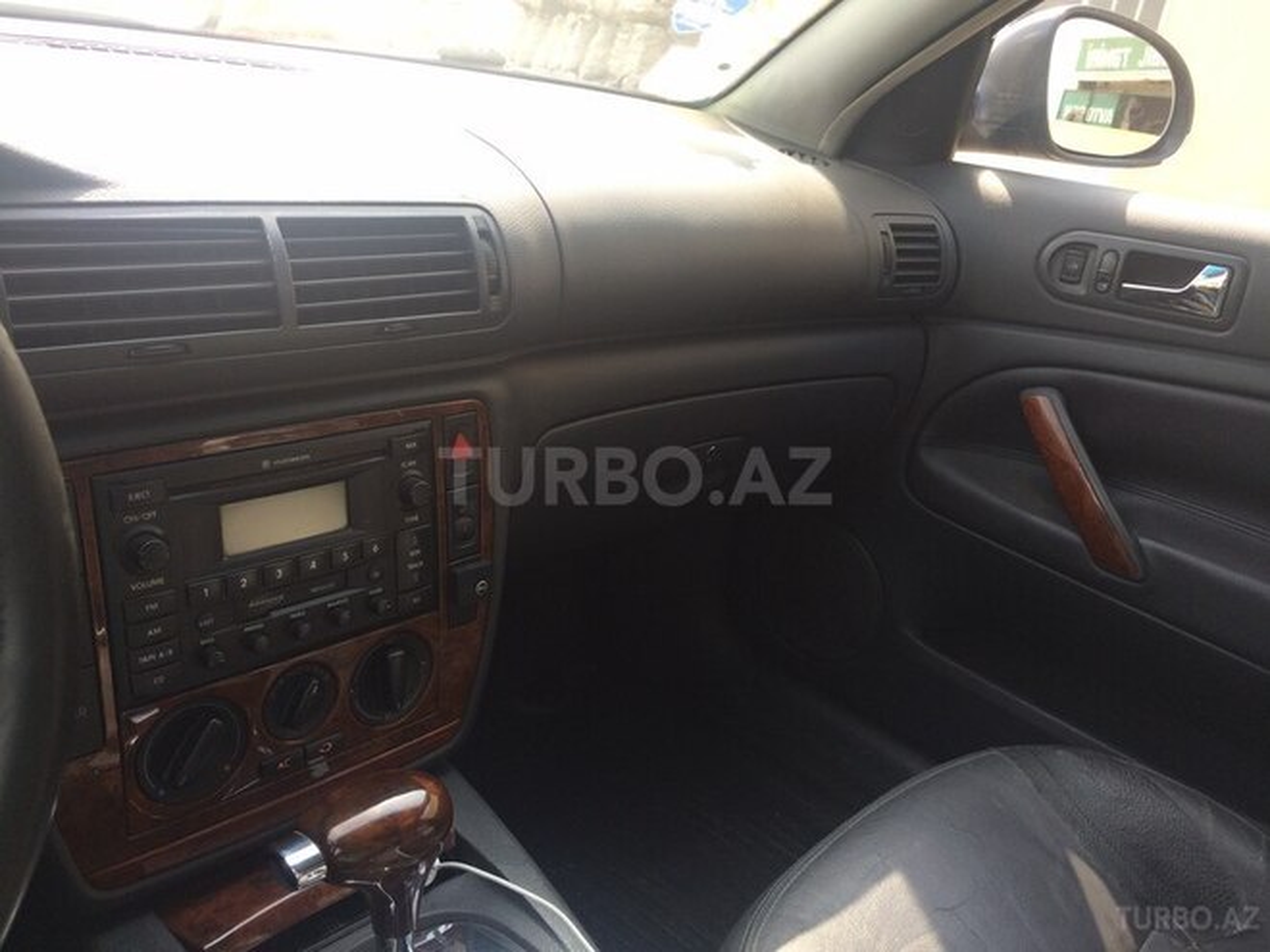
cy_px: 476
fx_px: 1064
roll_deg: -10.5
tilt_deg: -19.2
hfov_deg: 61.7
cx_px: 635
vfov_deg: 48.2
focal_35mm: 29
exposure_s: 1/208
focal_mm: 4.15
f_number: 2.2
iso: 32
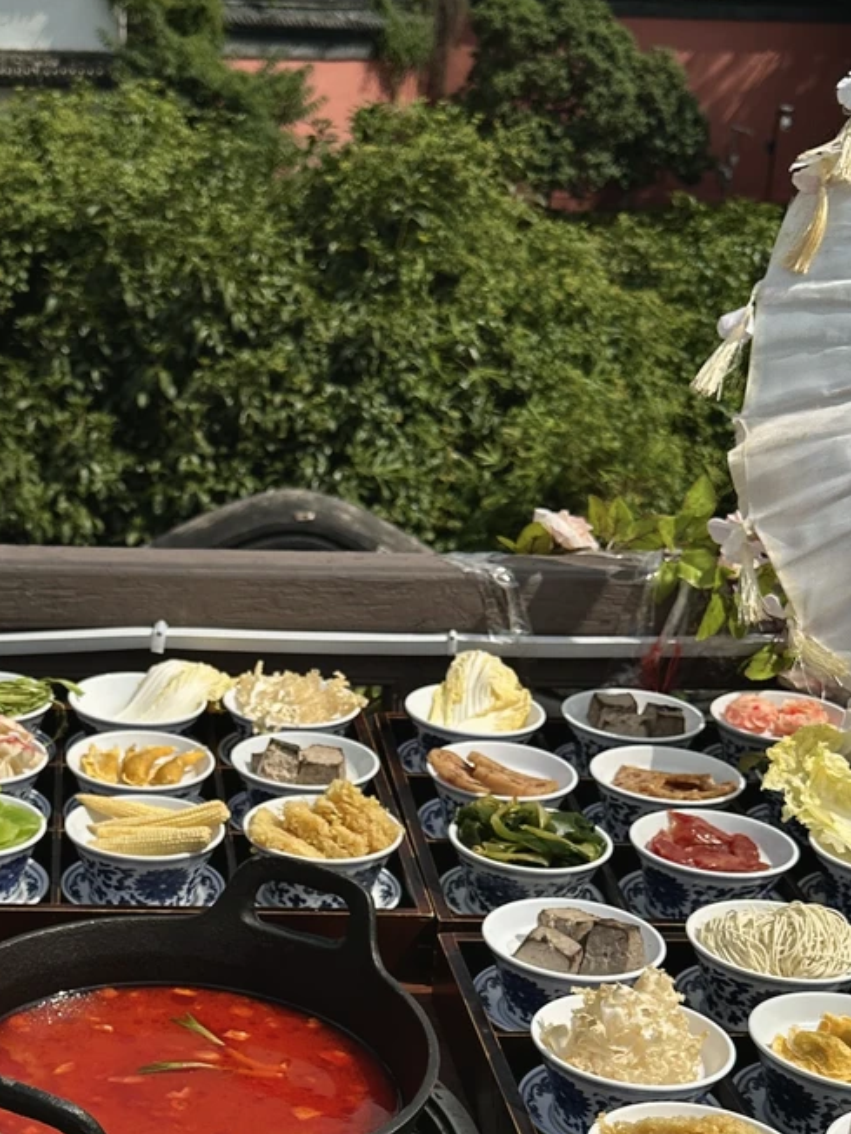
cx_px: 120
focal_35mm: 53
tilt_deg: -25.6
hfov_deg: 26.8
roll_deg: -2.1
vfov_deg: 35.3
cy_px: 857
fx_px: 1737
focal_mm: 6.86
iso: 80
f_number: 1.78
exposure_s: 1/10753
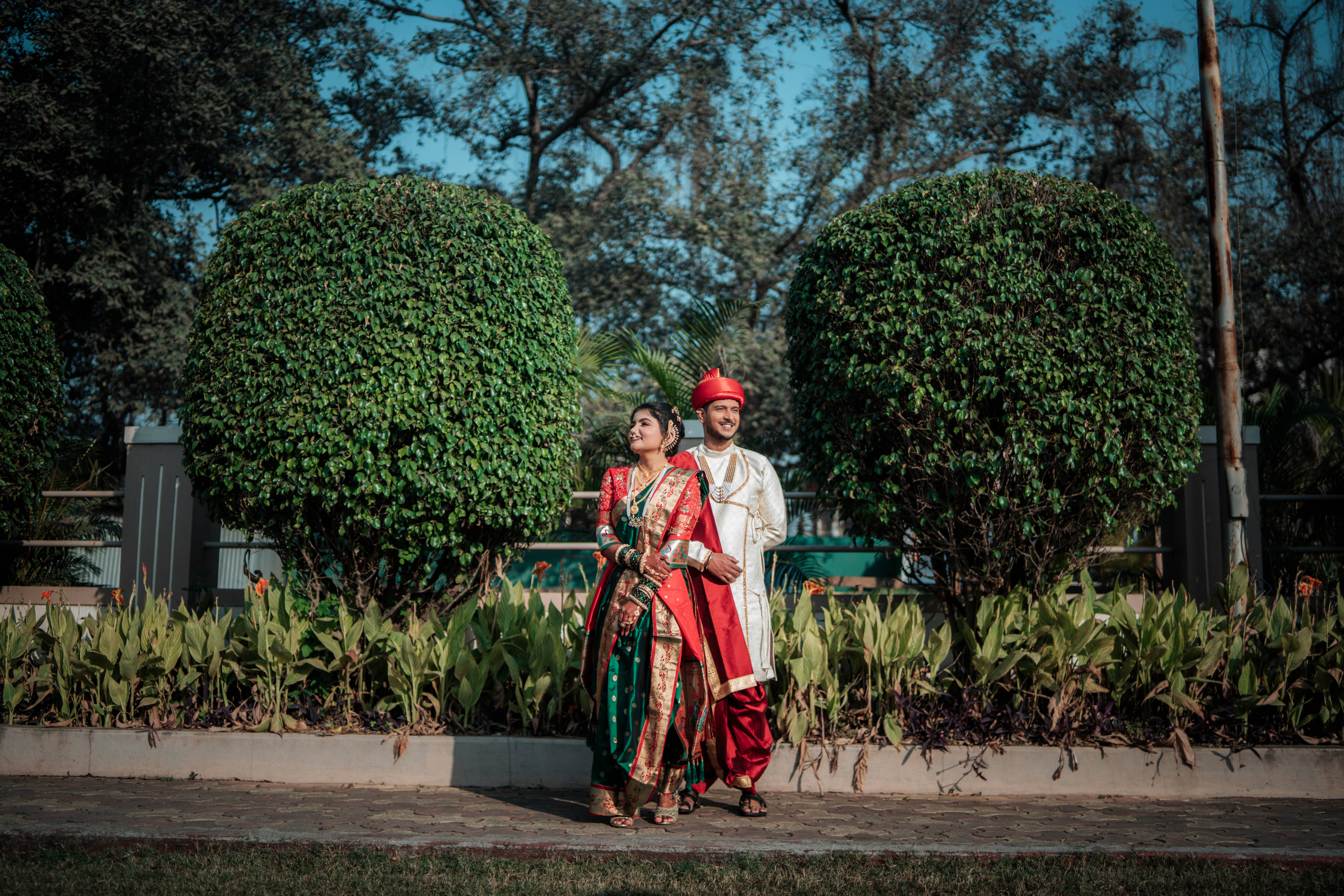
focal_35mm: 35
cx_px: 672
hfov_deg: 54.4
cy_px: 448
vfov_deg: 37.9
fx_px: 1307
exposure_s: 1/2500
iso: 50
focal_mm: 35
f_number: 1.6
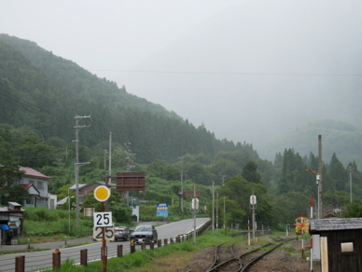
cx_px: 215
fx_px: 712
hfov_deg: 28.5
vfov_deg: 21.6
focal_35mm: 68
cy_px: 174
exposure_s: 1/125
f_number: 4.5
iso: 200
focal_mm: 22
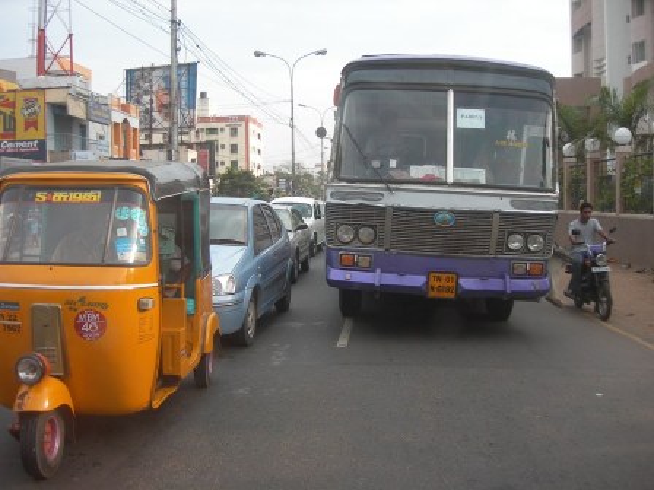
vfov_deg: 37.7
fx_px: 718
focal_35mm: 38
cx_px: 327
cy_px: 245
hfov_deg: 49.0
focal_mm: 7.8
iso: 50
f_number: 2.8
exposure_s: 1/32.6
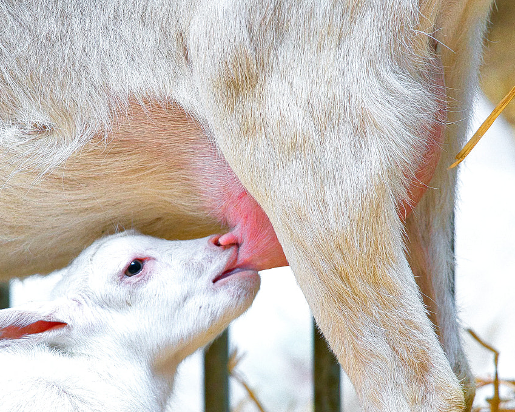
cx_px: 190
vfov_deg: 4.4
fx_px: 5395
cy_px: 302
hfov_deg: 5.5
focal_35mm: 354
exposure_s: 1/200
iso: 1000
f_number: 2.8
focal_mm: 200
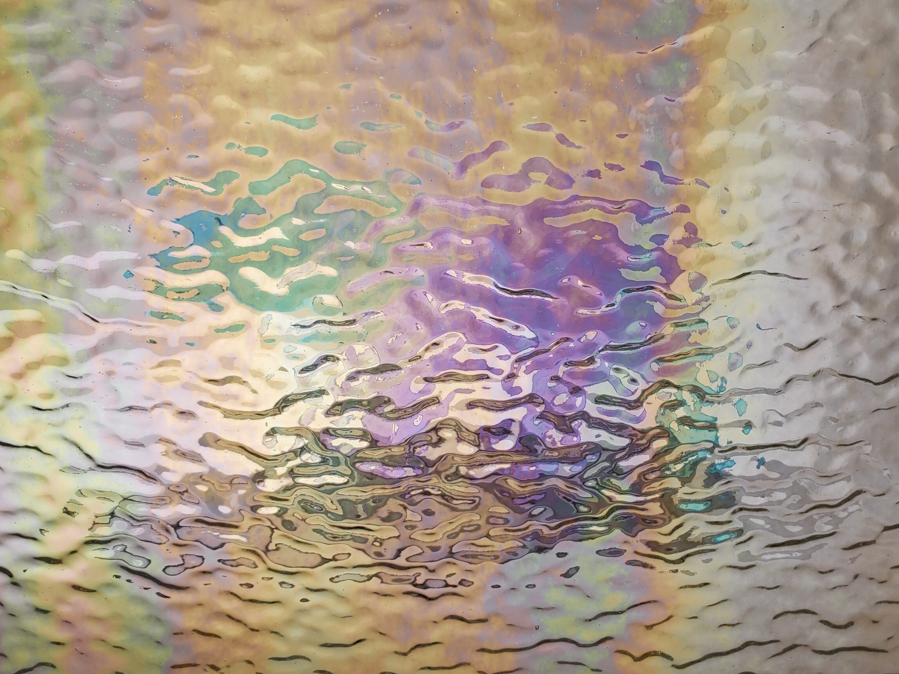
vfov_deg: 48.2
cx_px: 498
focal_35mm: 29
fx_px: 753
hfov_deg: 61.5
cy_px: 334
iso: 50
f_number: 2.4
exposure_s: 1/134
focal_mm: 4.3
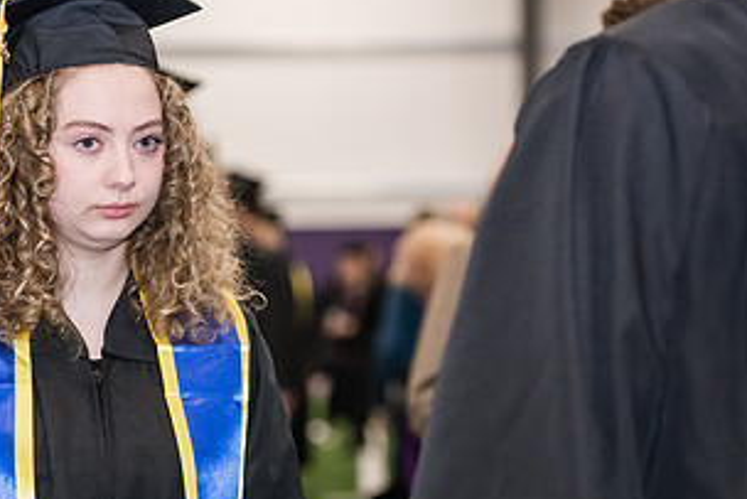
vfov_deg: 7.3
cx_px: 101
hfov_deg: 10.9
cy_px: 343
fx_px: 3882
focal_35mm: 187
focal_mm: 98
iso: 2000
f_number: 3.2
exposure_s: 1/200
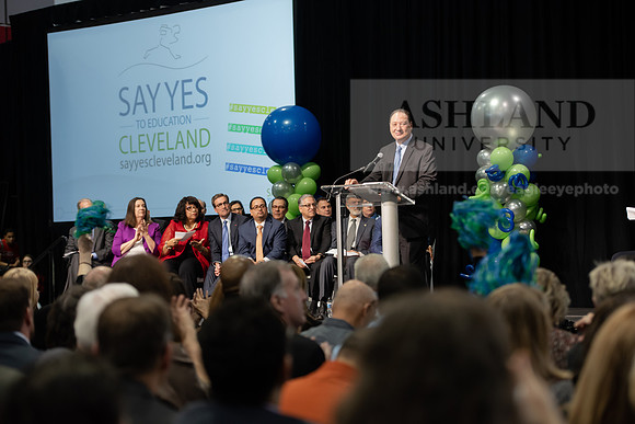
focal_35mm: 86
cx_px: 318
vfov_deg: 15.9
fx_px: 1517
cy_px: 212
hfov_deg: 23.6
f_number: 3.5
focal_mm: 86
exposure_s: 1/200
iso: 1250
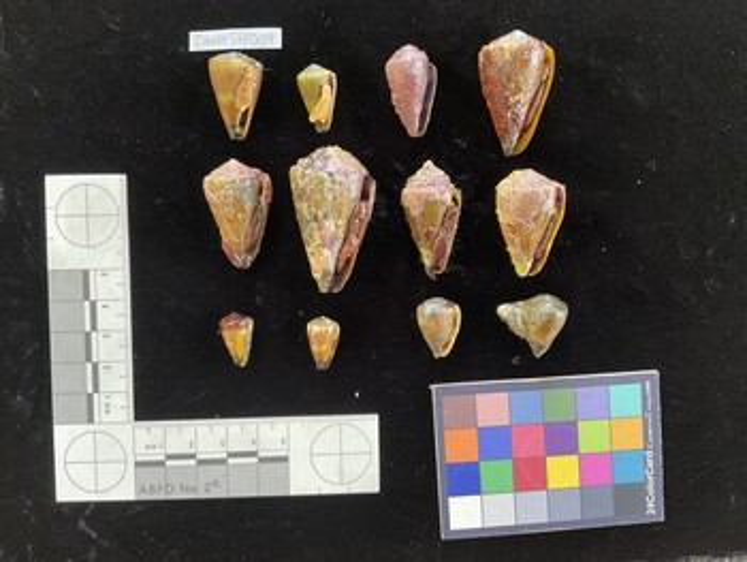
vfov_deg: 48.3
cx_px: 374
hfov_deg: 61.6
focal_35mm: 29
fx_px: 626
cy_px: 281
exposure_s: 1/50
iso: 160
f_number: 1.8
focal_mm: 3
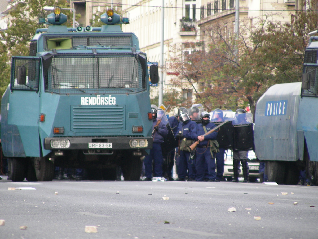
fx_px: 3491
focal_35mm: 380
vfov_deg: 3.9
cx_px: 159
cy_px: 120
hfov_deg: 5.2
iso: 50
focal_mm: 63.3
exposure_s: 1/62
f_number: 3.5
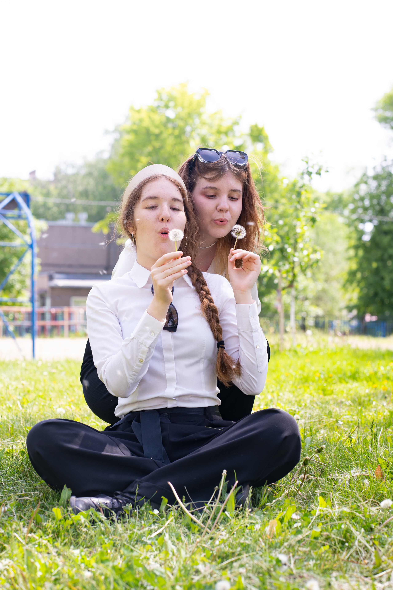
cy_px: 295
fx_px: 1392
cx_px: 196
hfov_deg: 16.1
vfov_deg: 23.9
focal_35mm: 85
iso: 160
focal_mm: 85
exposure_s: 1/125
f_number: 6.3
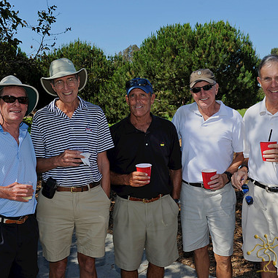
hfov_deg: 38.3
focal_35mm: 44
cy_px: 140
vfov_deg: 38.3
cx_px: 140
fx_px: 400
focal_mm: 34
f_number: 11
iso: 200
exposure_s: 1/250
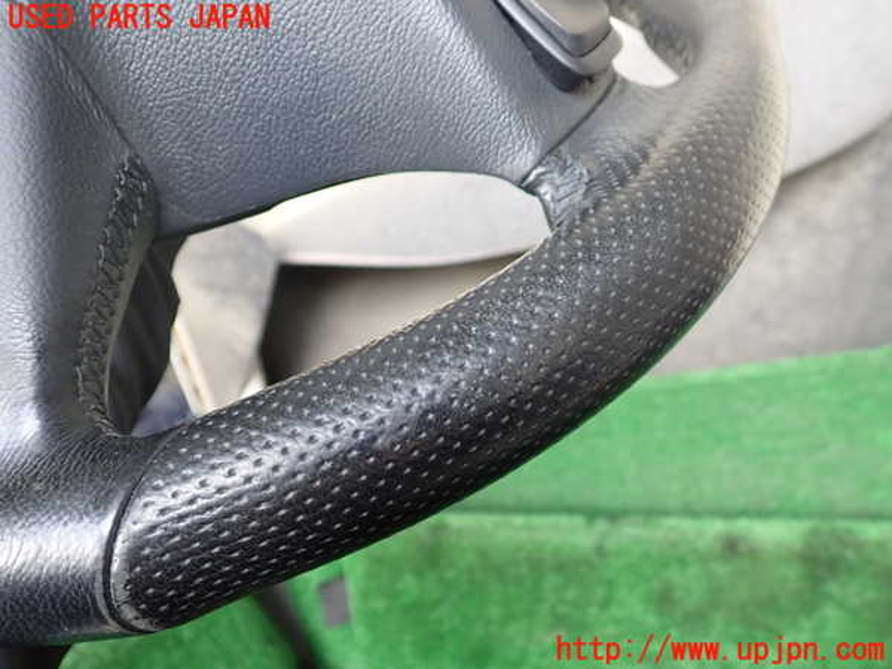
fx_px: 773
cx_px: 446
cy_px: 334
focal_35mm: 30
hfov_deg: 60.0
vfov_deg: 46.8
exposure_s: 1/60
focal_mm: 5.4
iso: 200
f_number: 2.3
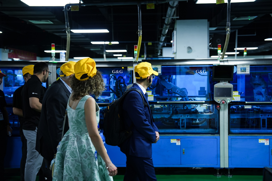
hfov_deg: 40.3
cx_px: 136
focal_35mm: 49
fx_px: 370
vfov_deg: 27.5
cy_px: 90
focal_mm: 49
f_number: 2.8
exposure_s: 1/100
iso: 800
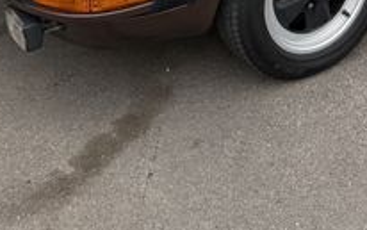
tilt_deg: -13.1
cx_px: 344
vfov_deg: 14.5
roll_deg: -1.0
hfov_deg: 25.2
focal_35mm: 79
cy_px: -185
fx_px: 791
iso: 100
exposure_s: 1/1361
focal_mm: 6.76
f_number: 1.78
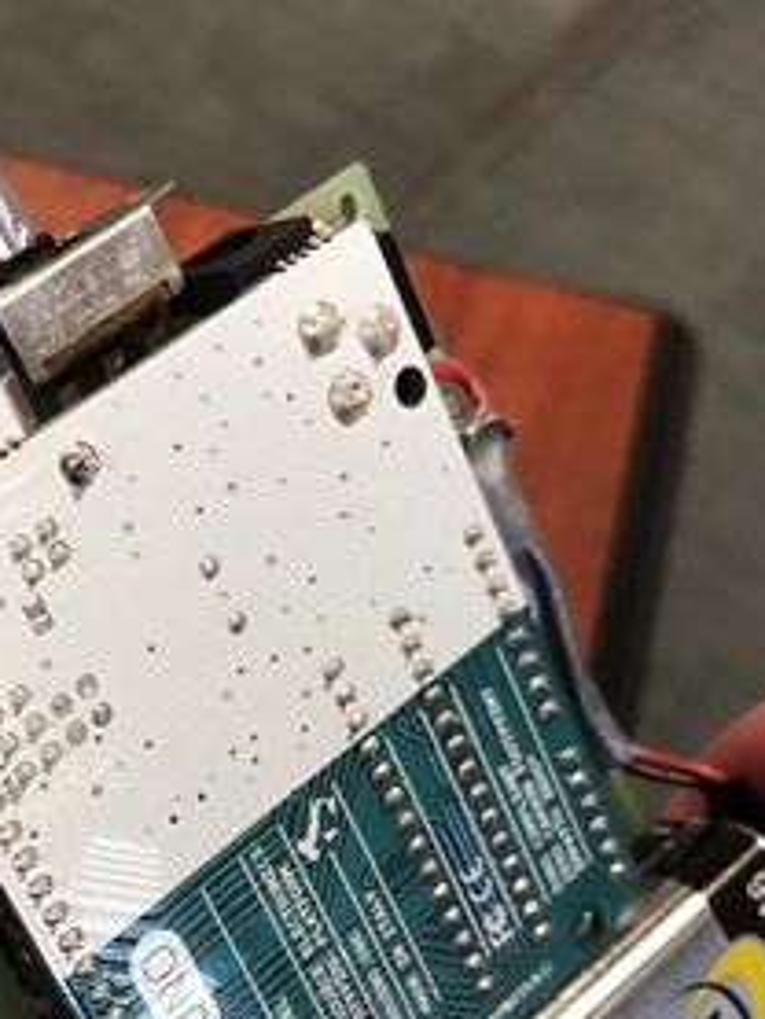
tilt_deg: -60.4
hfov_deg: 24.7
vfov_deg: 32.9
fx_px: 1708
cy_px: 701
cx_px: 107
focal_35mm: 58
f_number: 1.8
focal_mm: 3.99
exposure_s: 1/15
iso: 80
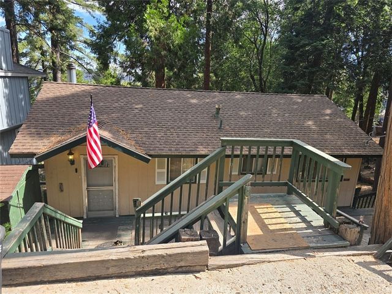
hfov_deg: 73.9
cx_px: 196
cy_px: 147
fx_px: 260
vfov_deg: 58.9
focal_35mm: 23
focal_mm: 6.3
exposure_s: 1/276
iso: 12
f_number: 1.7
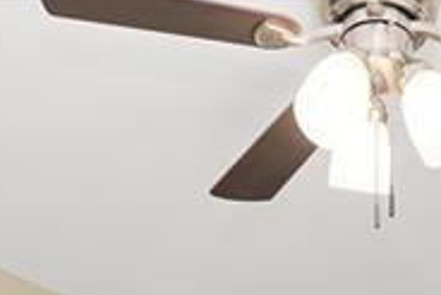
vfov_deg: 11.3
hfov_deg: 22.5
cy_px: 812
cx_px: 367
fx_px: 1091
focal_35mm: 89
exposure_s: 1/3
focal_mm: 16
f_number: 8
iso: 320
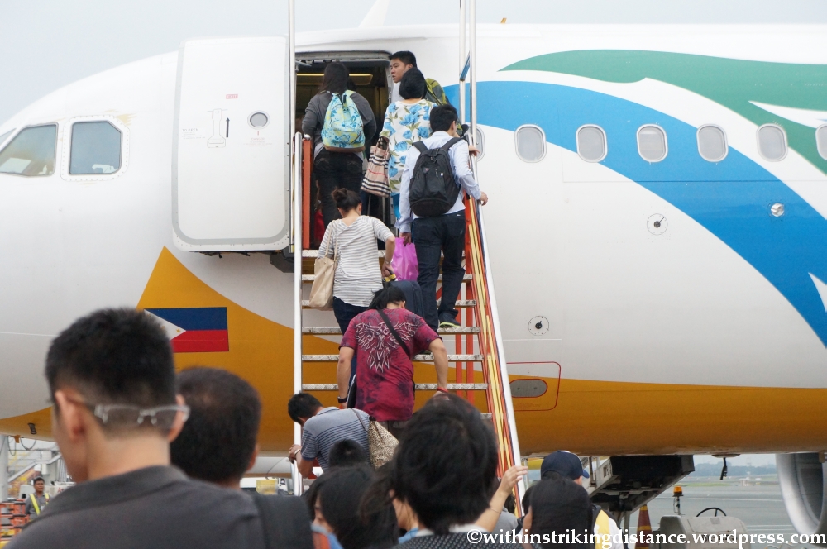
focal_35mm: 82
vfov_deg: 16.5
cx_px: 414
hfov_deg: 24.6
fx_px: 1893
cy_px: 274
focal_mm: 55
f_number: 5.6
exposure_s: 1/4000
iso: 3200
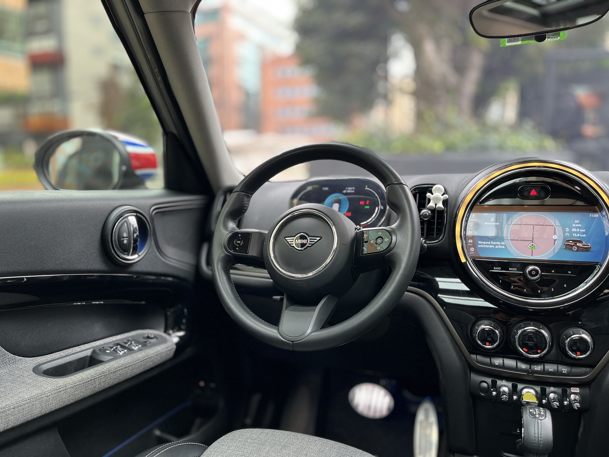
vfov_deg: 53.1
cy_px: 228
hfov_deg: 67.3
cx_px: 304
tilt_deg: -7.6
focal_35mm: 26
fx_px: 457
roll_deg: +0.3
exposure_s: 1/93
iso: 80
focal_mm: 5.1
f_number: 1.6
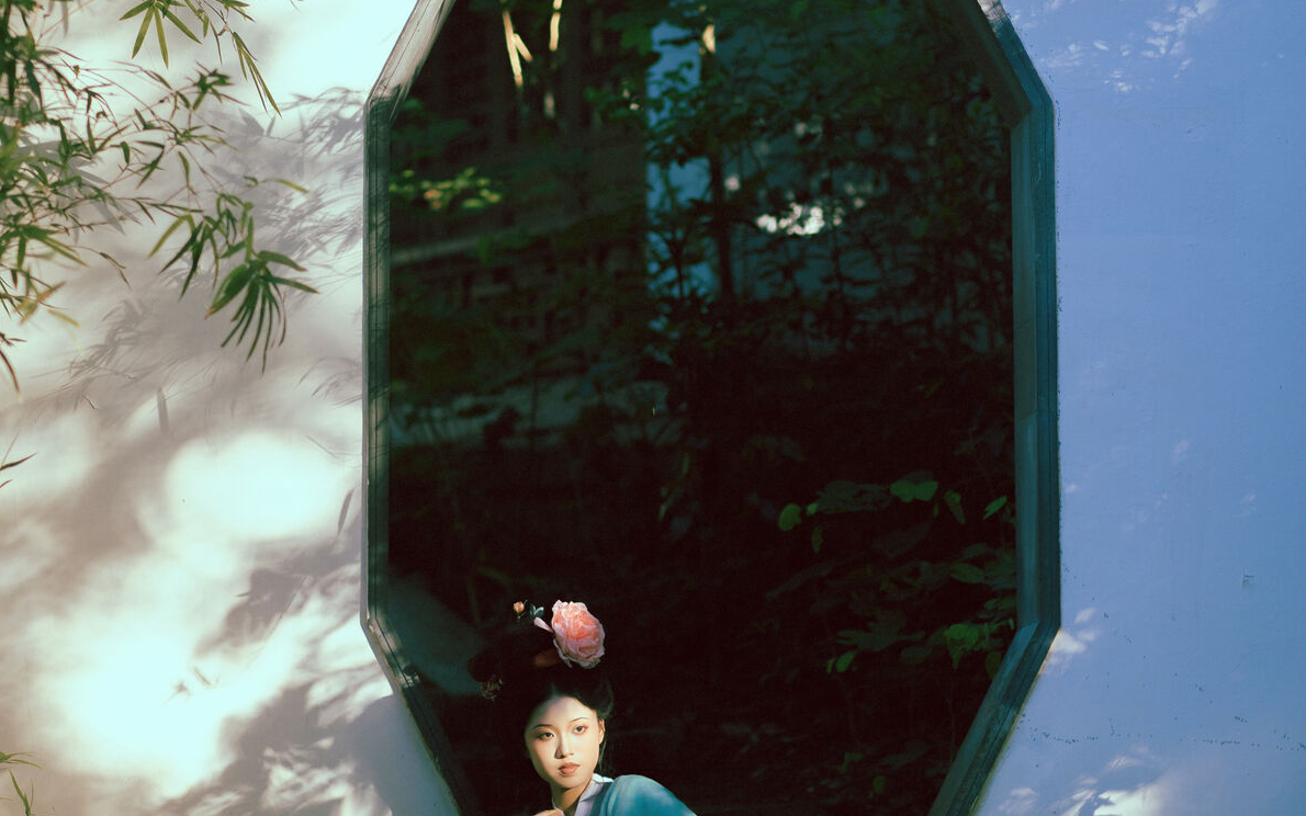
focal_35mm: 131
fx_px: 4663
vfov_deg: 10.0
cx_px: 652
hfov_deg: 15.9
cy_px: 308
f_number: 1.8
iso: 160
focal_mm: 85
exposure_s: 1/500
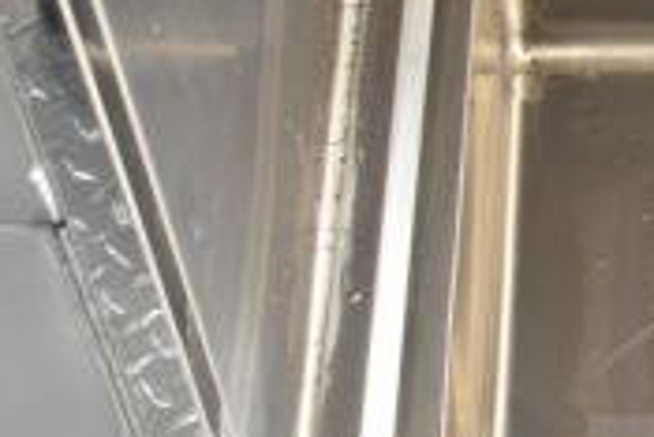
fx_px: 2377
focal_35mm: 131
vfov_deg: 10.5
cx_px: 1005
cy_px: 297
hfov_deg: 14.5
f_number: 4
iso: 1600
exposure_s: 1/40
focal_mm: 25
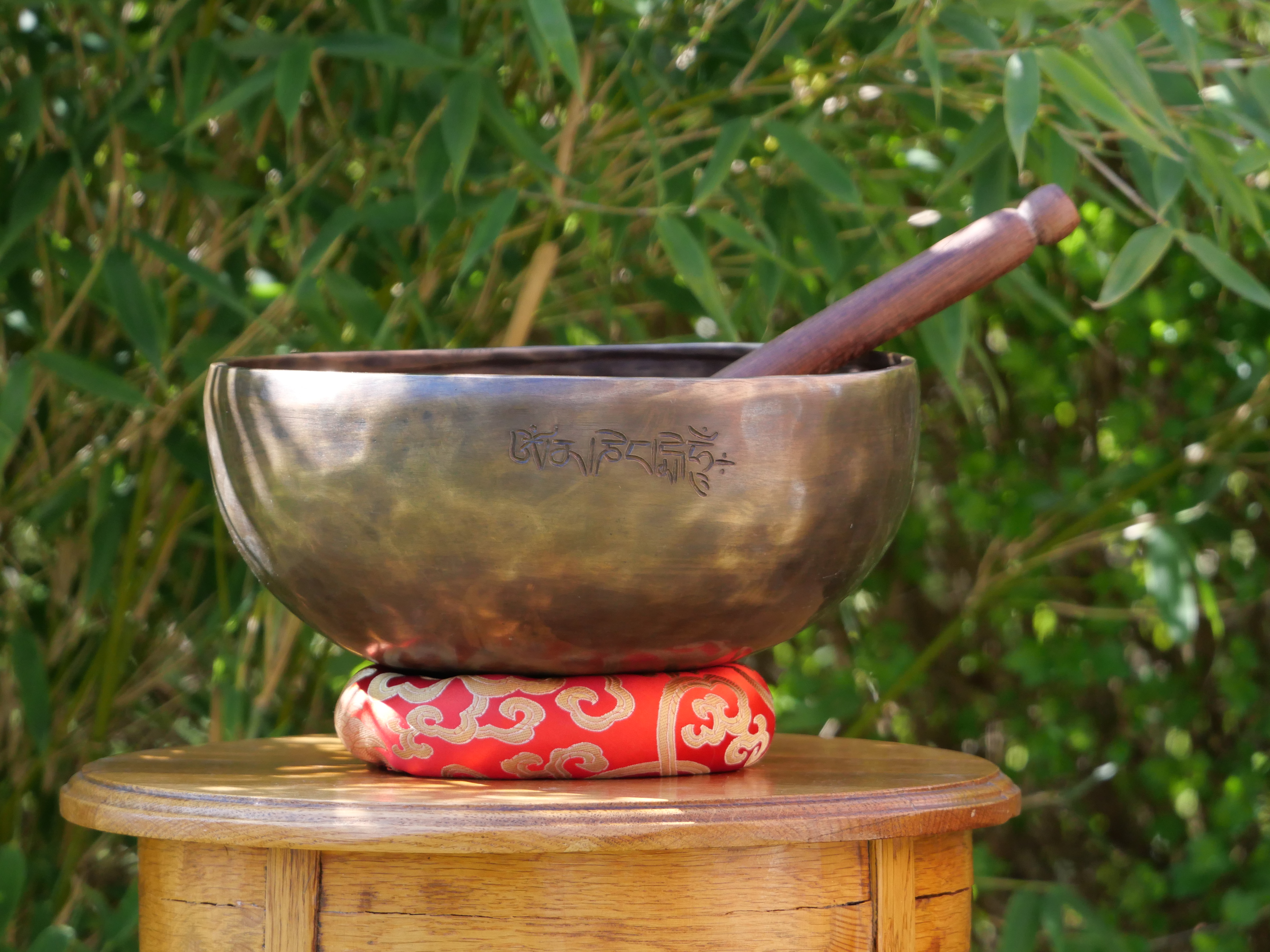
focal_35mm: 342
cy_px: 476
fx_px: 12547
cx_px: 635
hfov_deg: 5.8
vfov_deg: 4.3
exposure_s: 1/400
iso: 800
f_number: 5.9
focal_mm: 171
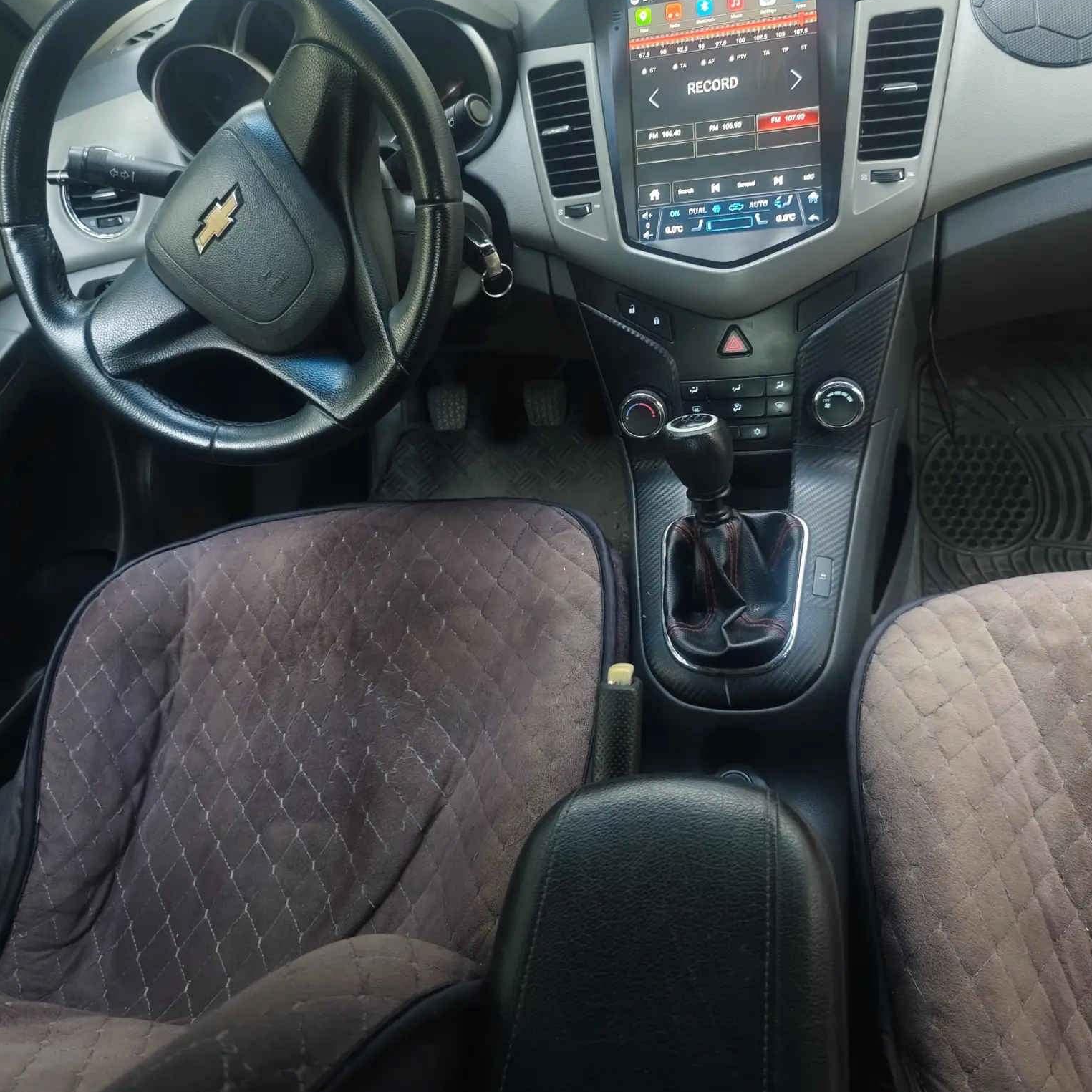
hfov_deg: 57.3
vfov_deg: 57.2
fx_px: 999
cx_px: 551
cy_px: 503
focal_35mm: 28
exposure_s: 1/25
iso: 2500
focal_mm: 6.19
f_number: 1.65
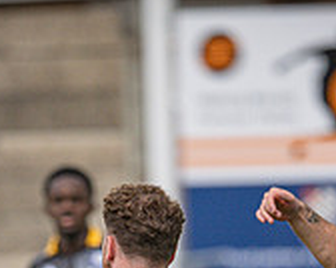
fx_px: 16985
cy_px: 379
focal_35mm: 1710
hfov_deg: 1.1
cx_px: 150
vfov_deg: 0.9
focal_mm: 400
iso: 640
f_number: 4.5
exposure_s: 1/2000
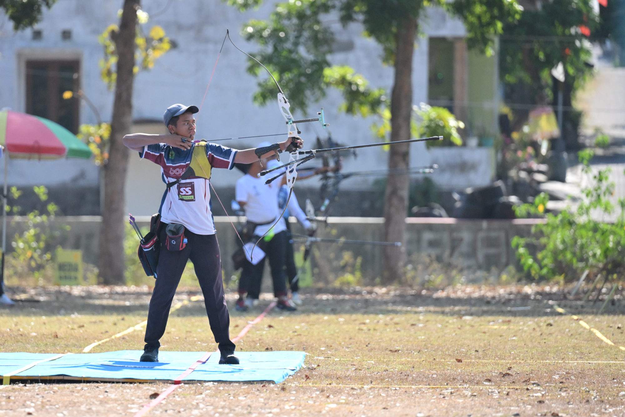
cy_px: 208
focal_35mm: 200
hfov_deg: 10.3
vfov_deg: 6.9
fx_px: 3472
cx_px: 312
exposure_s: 1/16000
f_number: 2.8
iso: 2000
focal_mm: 200
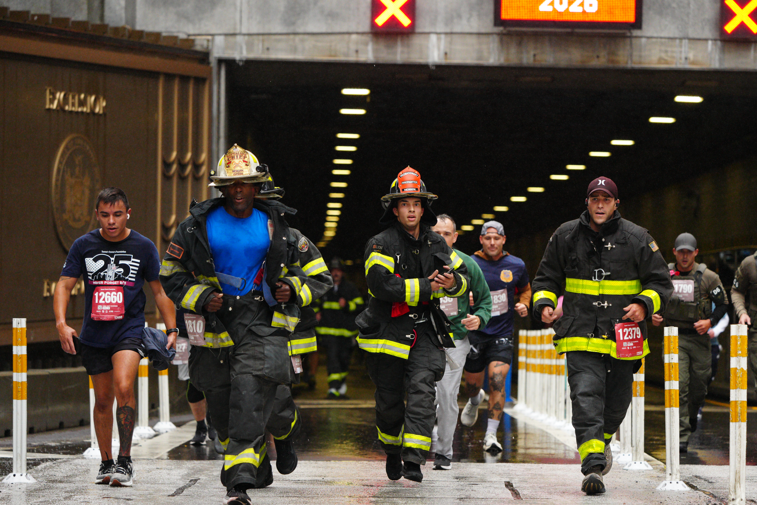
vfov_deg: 9.7
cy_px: 252
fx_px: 2965
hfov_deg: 14.6
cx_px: 378
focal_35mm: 141
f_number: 4
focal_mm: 141
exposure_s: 1/1600
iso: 4000
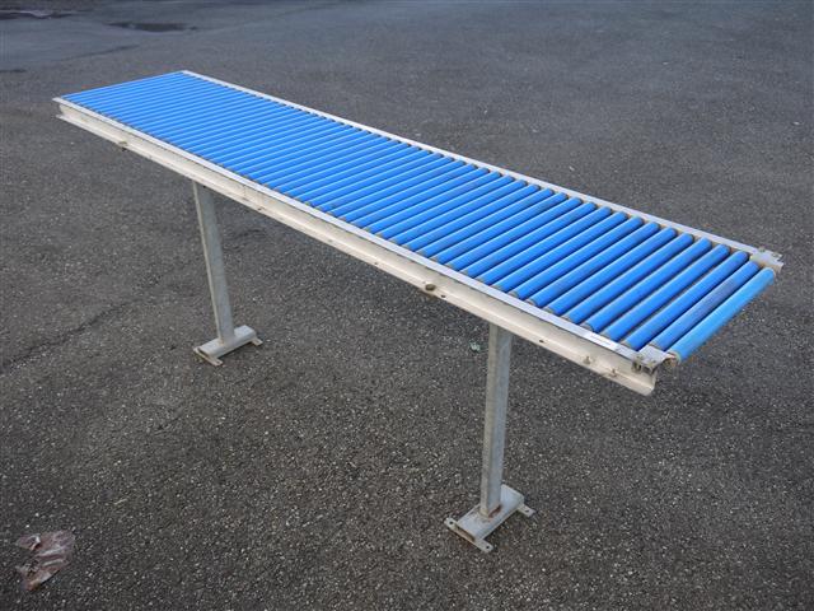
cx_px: 407
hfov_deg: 54.0
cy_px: 306
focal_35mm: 34
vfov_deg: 41.8
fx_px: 800
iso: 100
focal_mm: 17
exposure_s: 1/160
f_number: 5
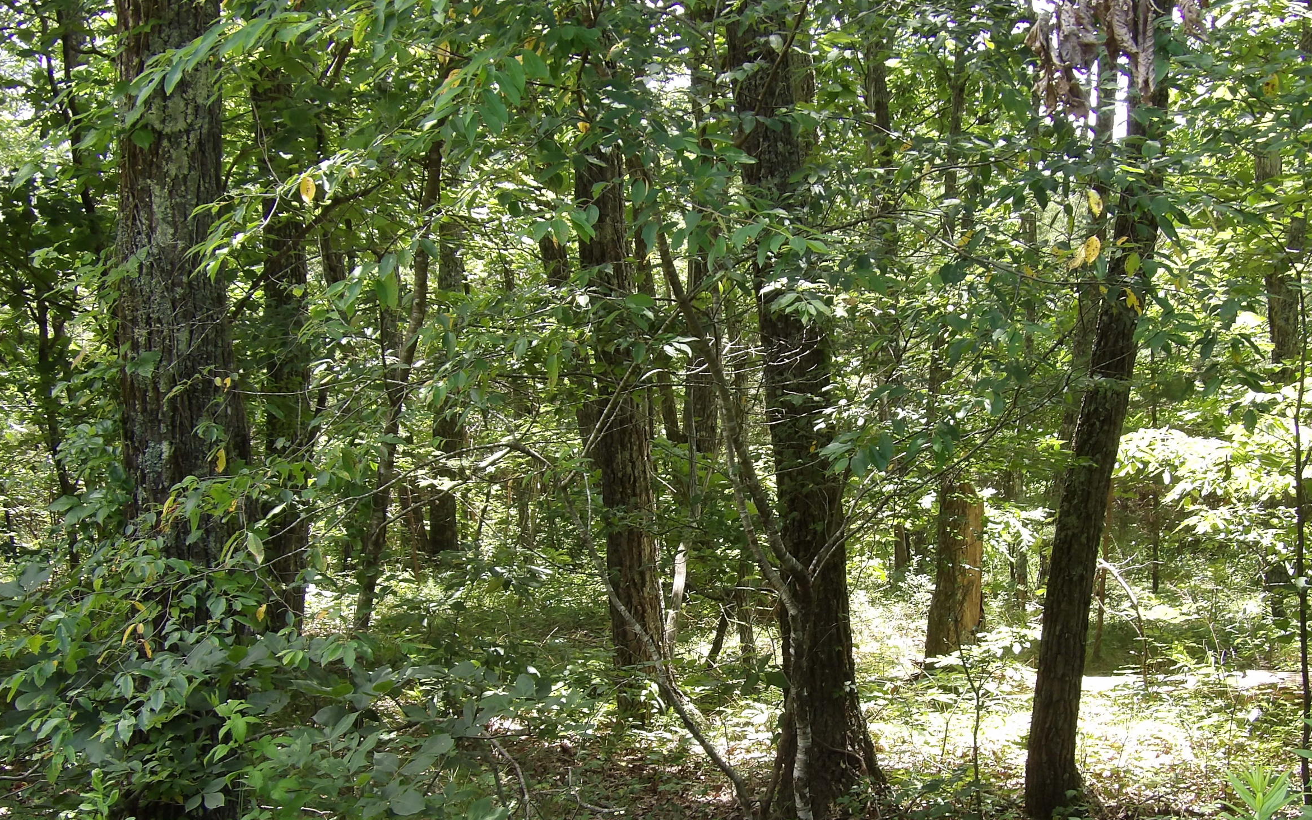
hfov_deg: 28.5
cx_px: 798
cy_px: 517
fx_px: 2574
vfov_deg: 18.1
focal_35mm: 72
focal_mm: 9.5
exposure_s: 1/68
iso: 100
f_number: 3.9
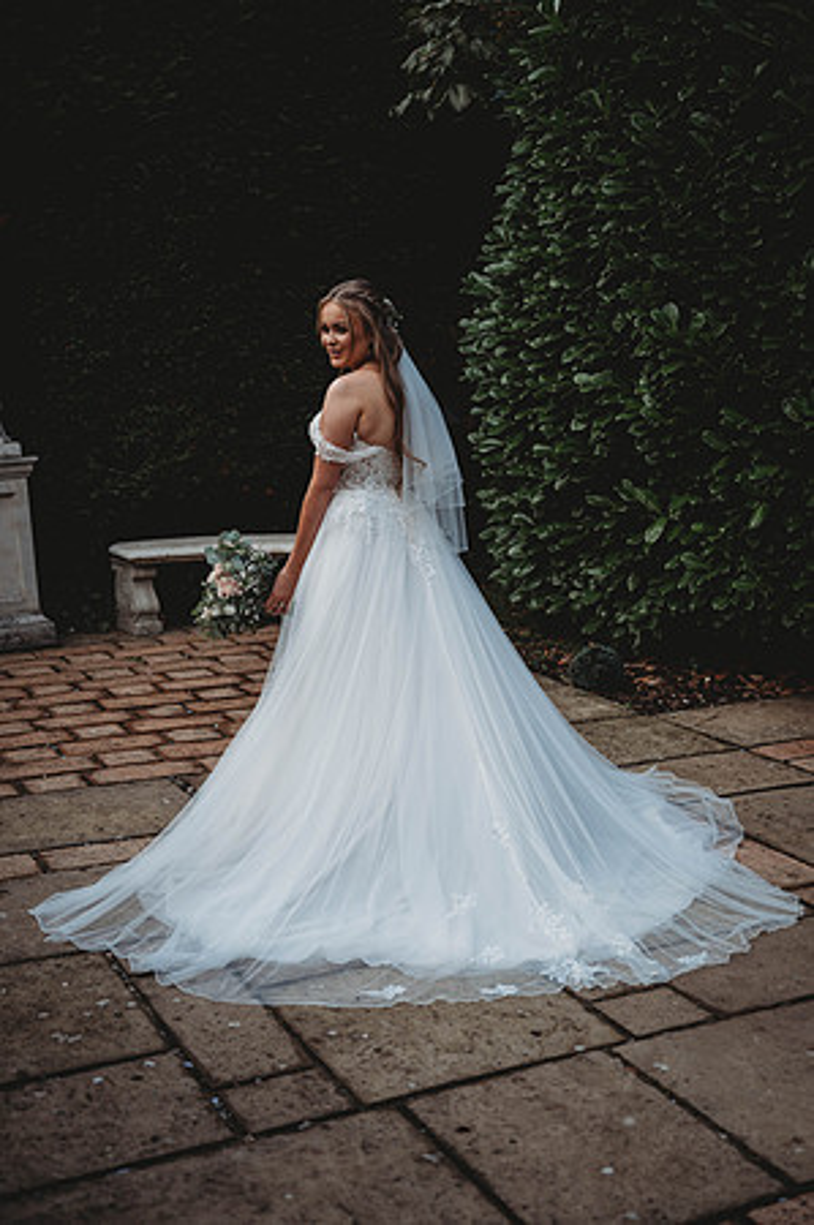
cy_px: 612
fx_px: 1496
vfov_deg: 44.5
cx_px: 407
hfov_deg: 30.4
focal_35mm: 44
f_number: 2.8
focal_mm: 44
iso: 100
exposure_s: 1/1000
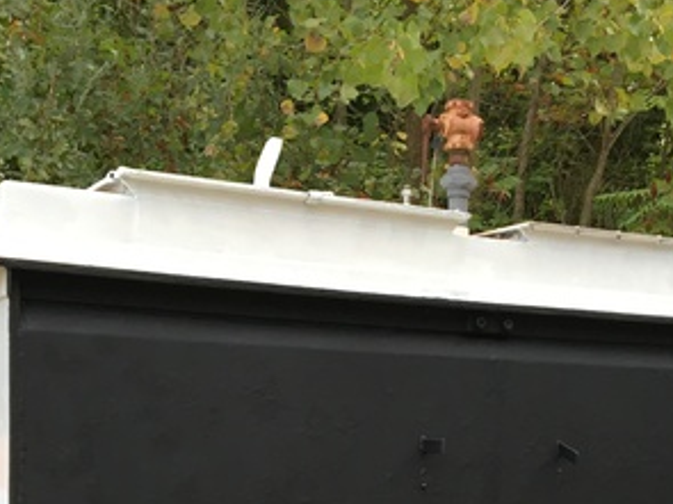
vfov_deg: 22.3
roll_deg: +0.3
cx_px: 411
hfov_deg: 30.6
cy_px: 511
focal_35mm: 63
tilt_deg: -7.1
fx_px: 1224
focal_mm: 4.15
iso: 25
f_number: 2.2
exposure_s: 1/40
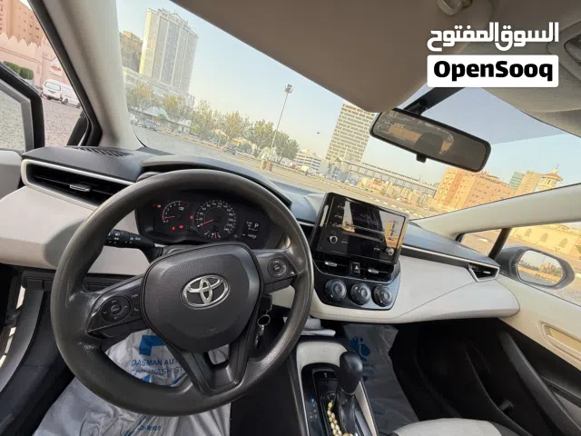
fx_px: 235
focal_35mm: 14
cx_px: 290
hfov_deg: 102.1
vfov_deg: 85.7
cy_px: 218
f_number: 2.2
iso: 80
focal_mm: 2.22
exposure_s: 1/99
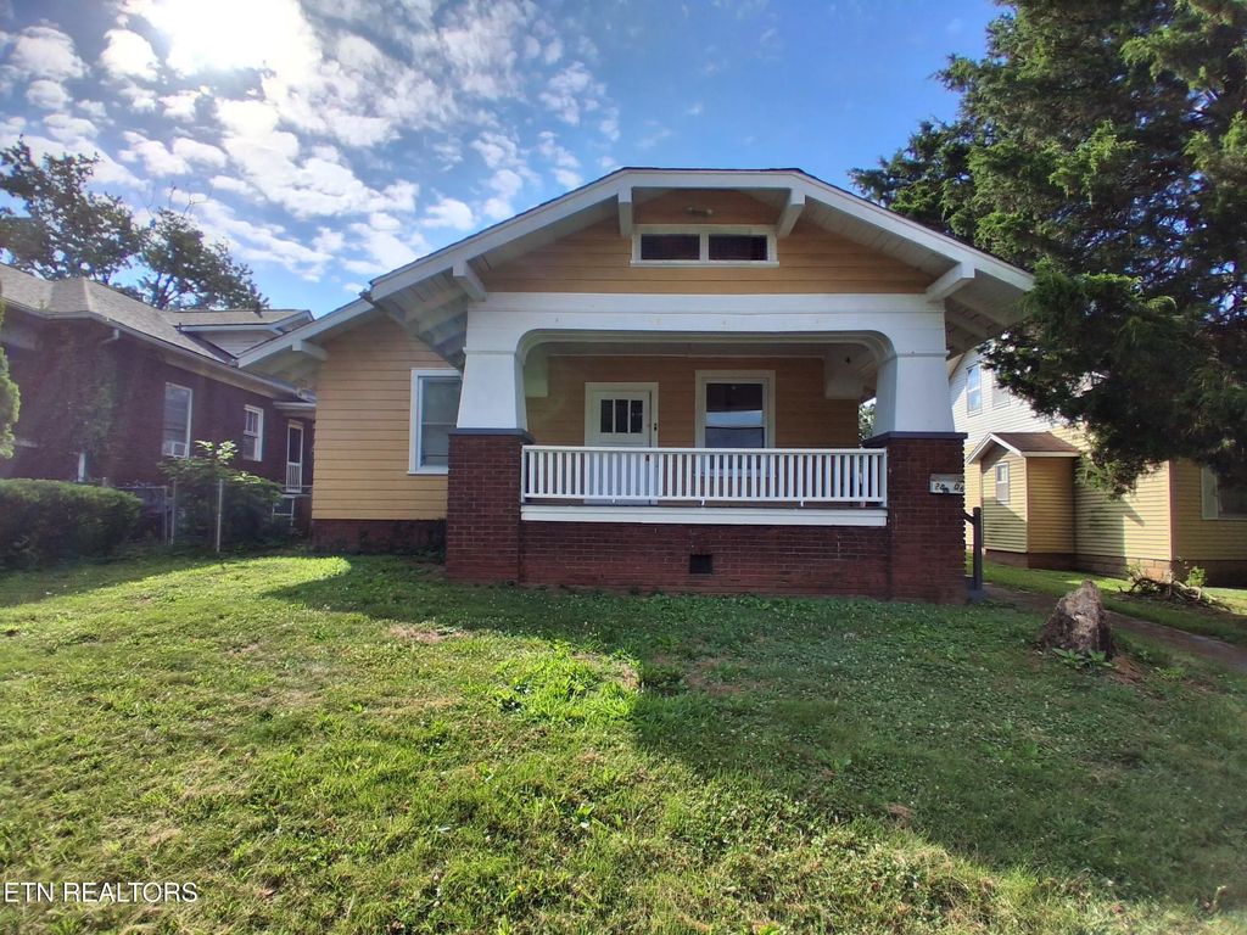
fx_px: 612
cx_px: 624
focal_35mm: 17
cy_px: 468
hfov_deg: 91.0
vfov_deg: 74.7
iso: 50
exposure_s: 1/1770
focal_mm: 1.4
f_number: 2.2
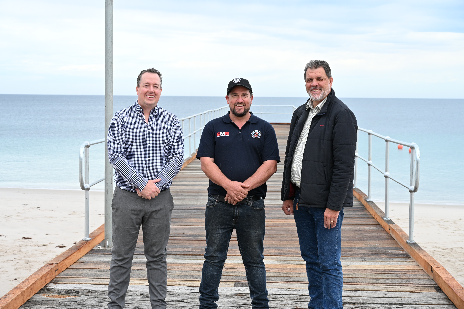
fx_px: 902
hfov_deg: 28.8
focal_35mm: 70
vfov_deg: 19.5
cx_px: 232
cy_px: 154
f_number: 8
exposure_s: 1/250
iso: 360
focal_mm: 70
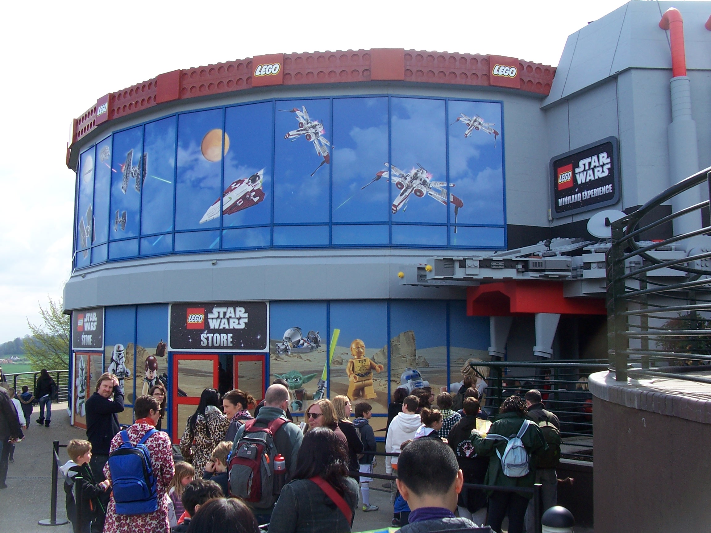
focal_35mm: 35
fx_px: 719
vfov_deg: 40.7
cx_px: 356
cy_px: 266
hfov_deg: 52.6
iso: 80
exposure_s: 1/350
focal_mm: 6
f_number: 4
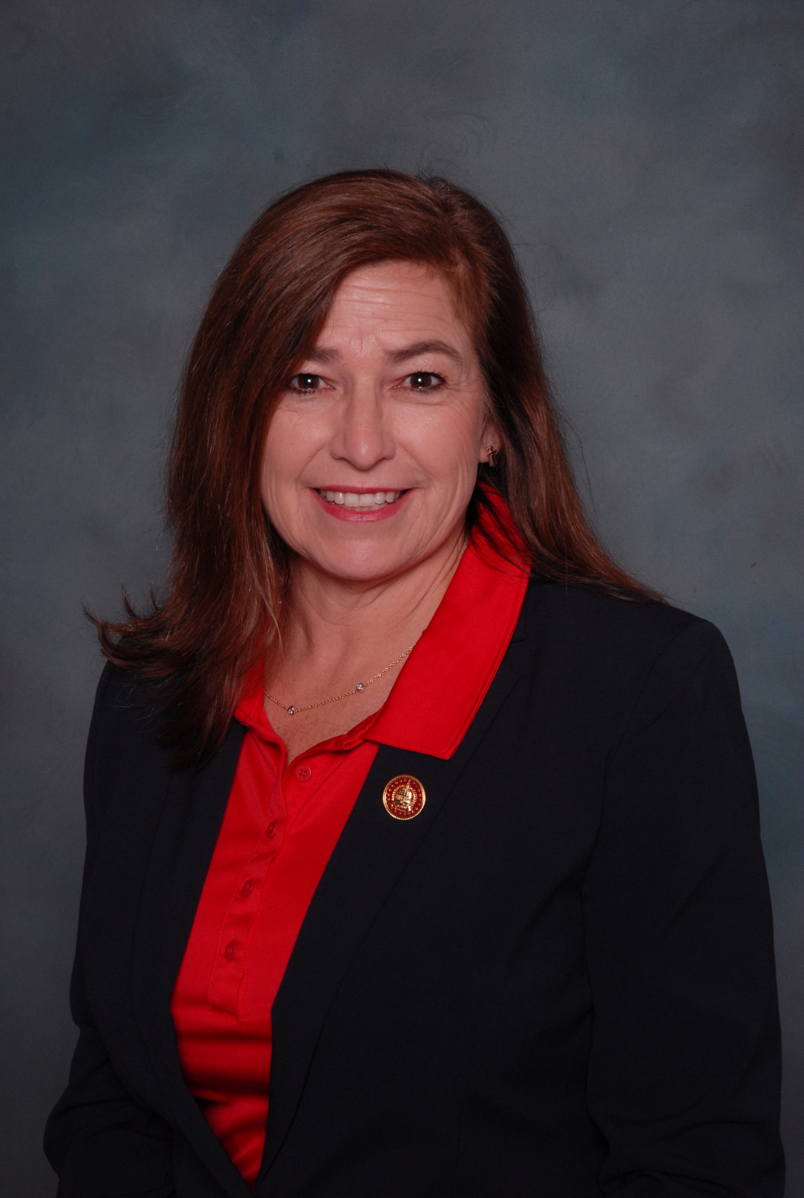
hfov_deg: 15.3
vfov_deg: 22.6
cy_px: 599
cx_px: 402
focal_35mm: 90
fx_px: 3000
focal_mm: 60
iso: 320
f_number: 11
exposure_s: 1/80
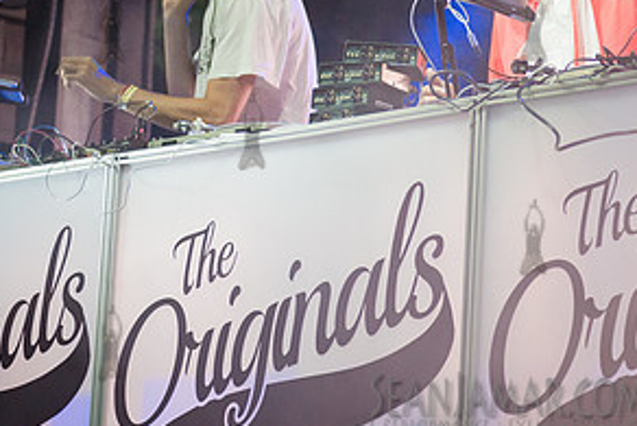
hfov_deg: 12.8
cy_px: 25
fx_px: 2815
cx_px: 532
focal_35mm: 159
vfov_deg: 8.6
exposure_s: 1/400
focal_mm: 80
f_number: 4
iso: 3200
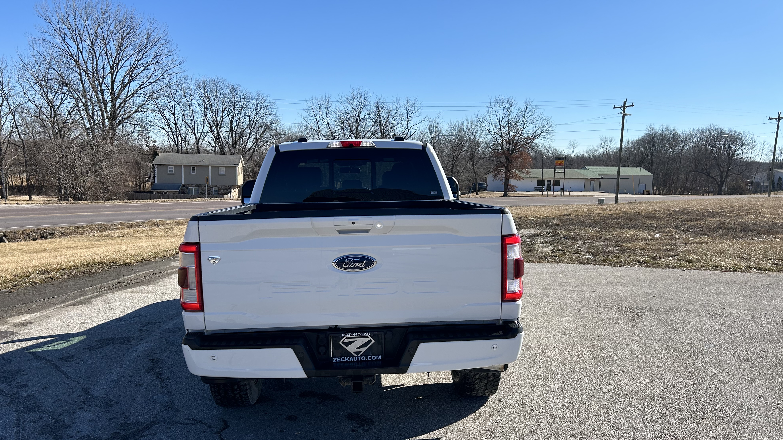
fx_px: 602
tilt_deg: -7.2
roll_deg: -1.9
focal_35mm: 29
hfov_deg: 66.1
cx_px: 393
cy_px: 237
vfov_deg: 40.2
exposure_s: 1/3704
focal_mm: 5.7
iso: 50
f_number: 1.5
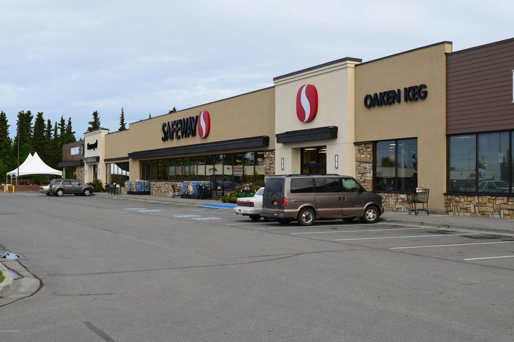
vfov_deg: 25.7
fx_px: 749
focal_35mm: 52
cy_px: 171
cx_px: 257
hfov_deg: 37.9
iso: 400
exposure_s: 1/125
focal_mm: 35
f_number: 9
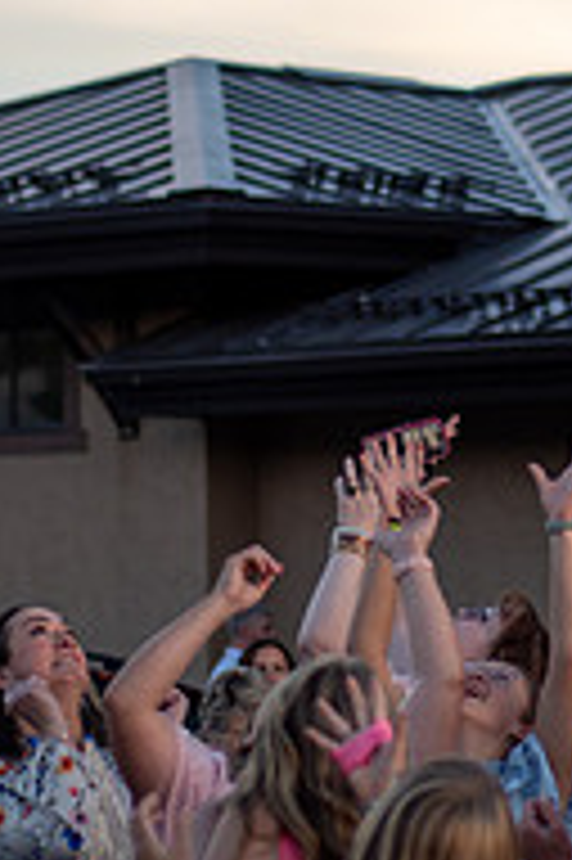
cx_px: 527
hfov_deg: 7.7
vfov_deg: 11.6
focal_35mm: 177
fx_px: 4226
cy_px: 360
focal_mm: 50
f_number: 1.8
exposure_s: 1/2000
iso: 200
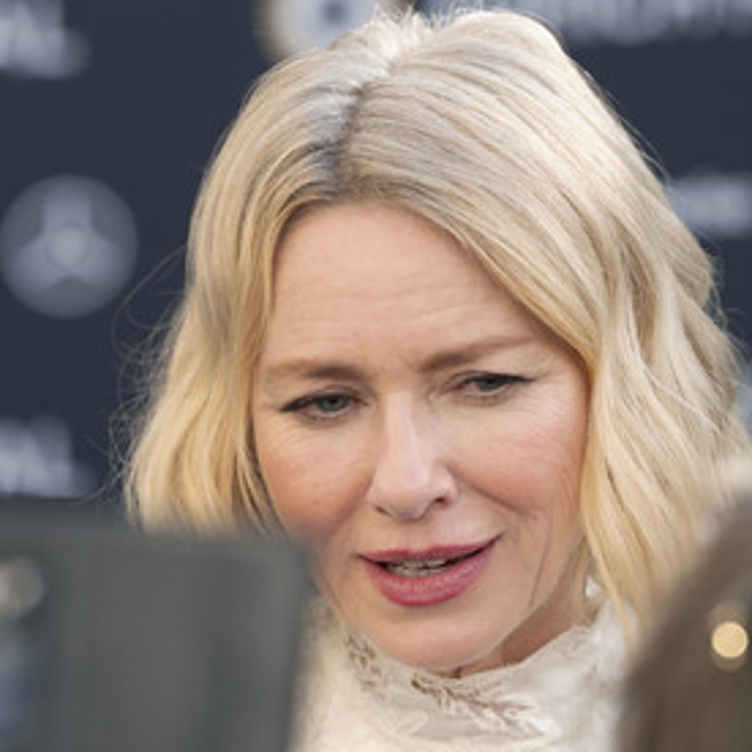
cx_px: 361
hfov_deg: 6.3
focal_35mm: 278
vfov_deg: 6.3
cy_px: 368
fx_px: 6833
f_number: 5.6
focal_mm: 200
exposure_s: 1/400
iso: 800
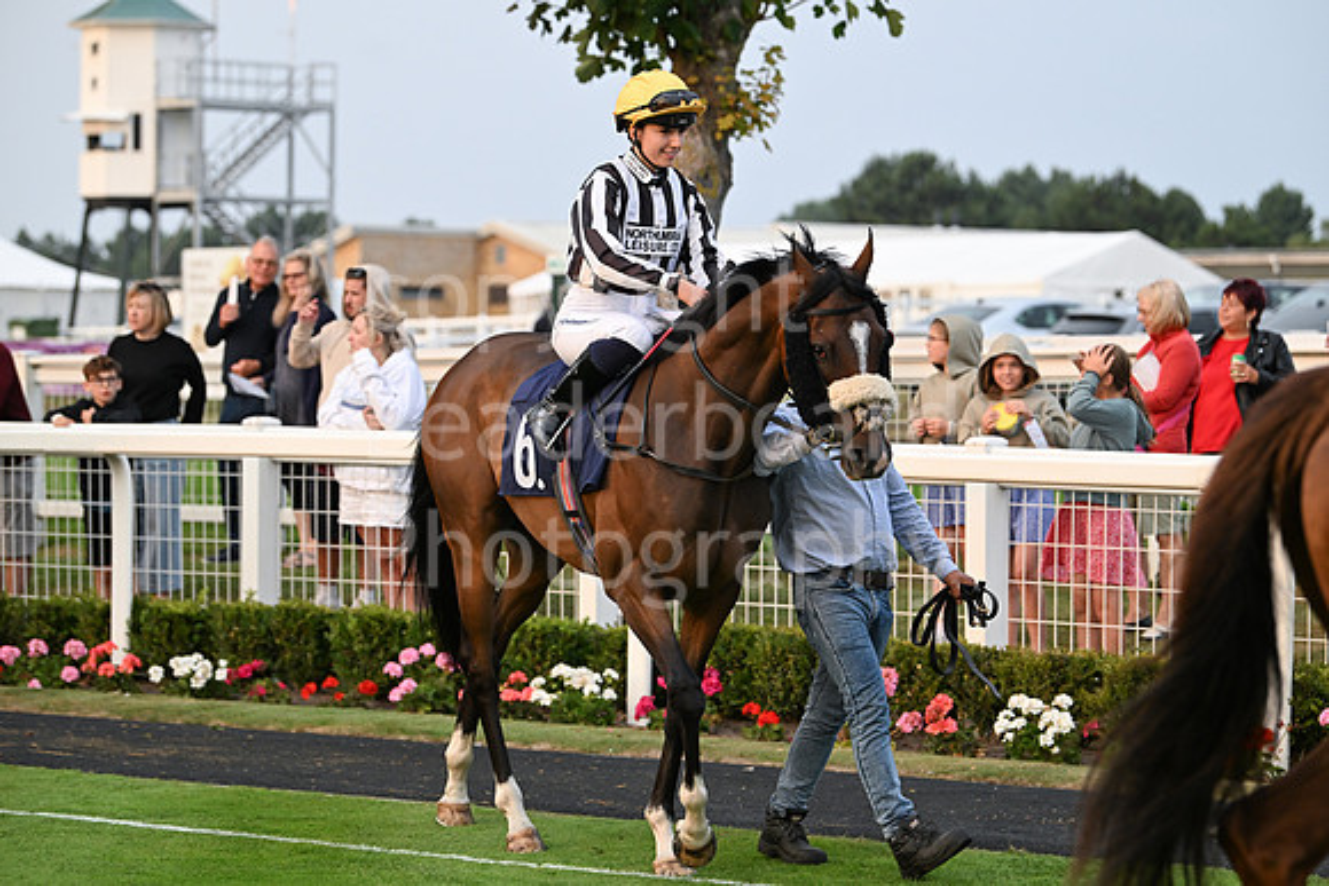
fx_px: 4431
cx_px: 664
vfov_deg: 11.4
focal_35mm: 120
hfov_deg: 17.1
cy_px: 443
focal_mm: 120
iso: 1600
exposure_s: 1/800
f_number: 4
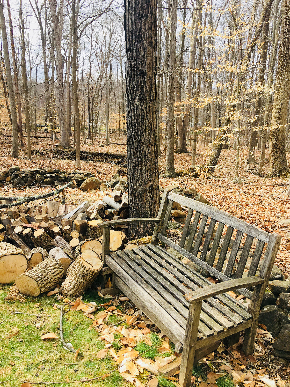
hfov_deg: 48.2
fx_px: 324
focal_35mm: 29
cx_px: 145
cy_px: 194
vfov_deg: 61.7
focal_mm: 4.15
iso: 25
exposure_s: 1/712
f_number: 2.2
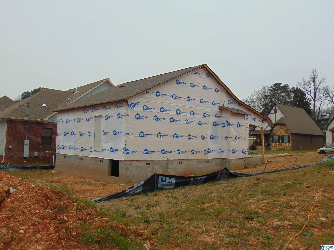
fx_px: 289
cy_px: 125
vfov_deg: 46.8
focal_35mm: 30
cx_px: 167
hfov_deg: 60.0
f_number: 3.1
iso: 80
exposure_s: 1/1000
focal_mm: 5.4
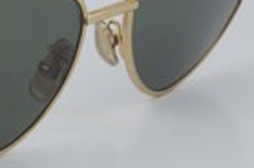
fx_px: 1521
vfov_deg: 6.3
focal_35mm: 216
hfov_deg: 9.4
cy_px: 13
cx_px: -91
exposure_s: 1/4
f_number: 32
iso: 100
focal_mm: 50
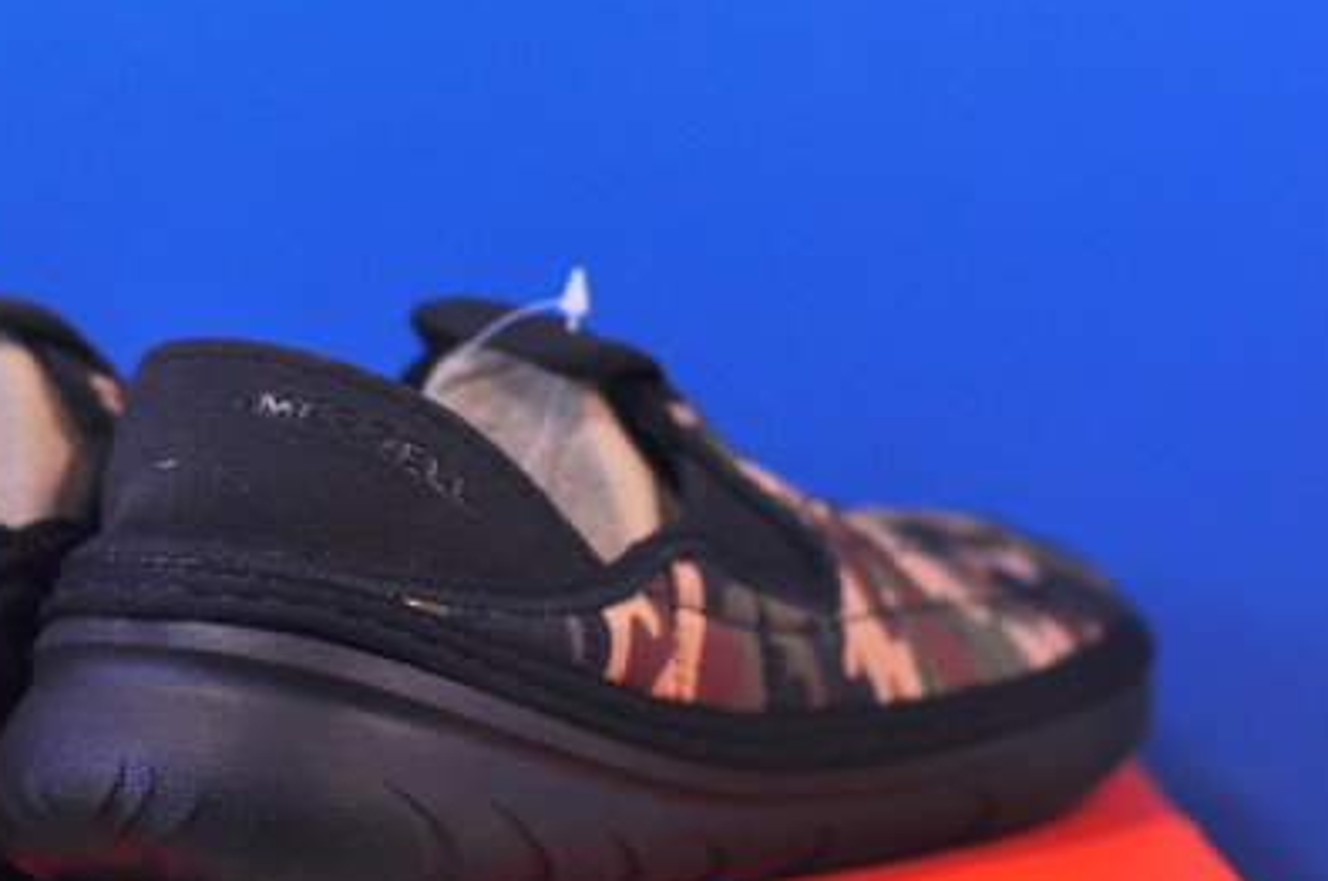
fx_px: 5598
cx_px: 222
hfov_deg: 13.4
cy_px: 234
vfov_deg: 9.0
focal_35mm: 152
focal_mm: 50
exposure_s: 1/320
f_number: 2.5
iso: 250
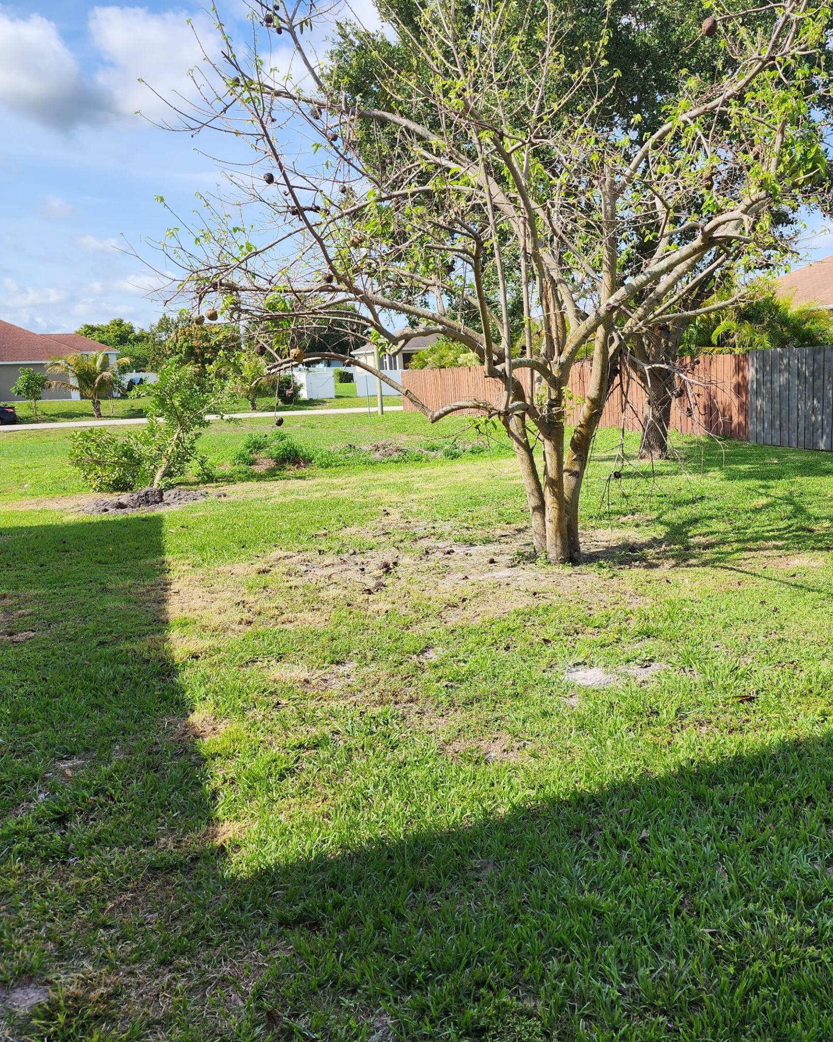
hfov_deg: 47.5
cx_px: 573
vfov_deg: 58.8
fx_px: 925
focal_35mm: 30
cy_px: 521
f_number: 1.8
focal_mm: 6.4
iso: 12
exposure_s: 1/765
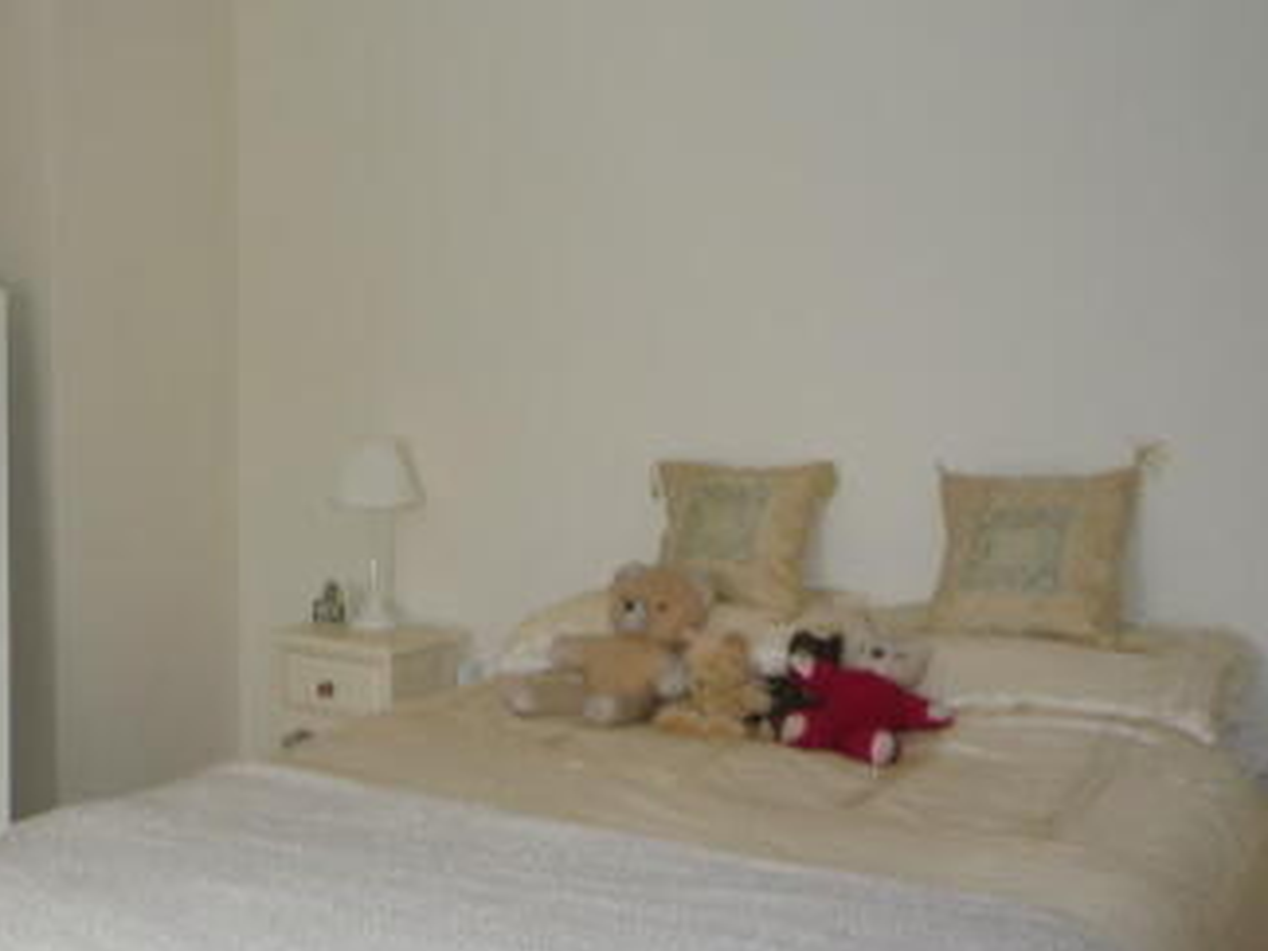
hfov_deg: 41.1
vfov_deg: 32.2
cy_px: 507
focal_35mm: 45
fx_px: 1648
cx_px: 346
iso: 100
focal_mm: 4.4
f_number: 2.8
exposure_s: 1/30
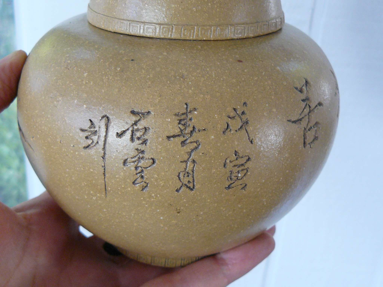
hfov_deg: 36.2
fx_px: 586
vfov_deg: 27.5
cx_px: 192
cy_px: 144
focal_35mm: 53
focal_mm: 6
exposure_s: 1/30
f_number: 2.8
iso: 160
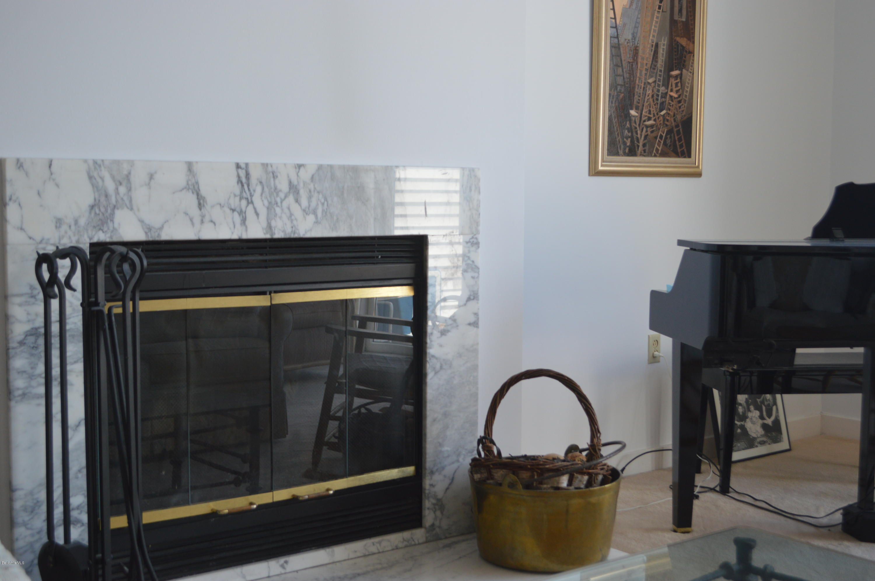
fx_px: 1165
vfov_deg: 28.0
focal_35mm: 48
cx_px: 438
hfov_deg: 41.1
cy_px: 290
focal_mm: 32
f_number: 4.8
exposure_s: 1/80
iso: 400
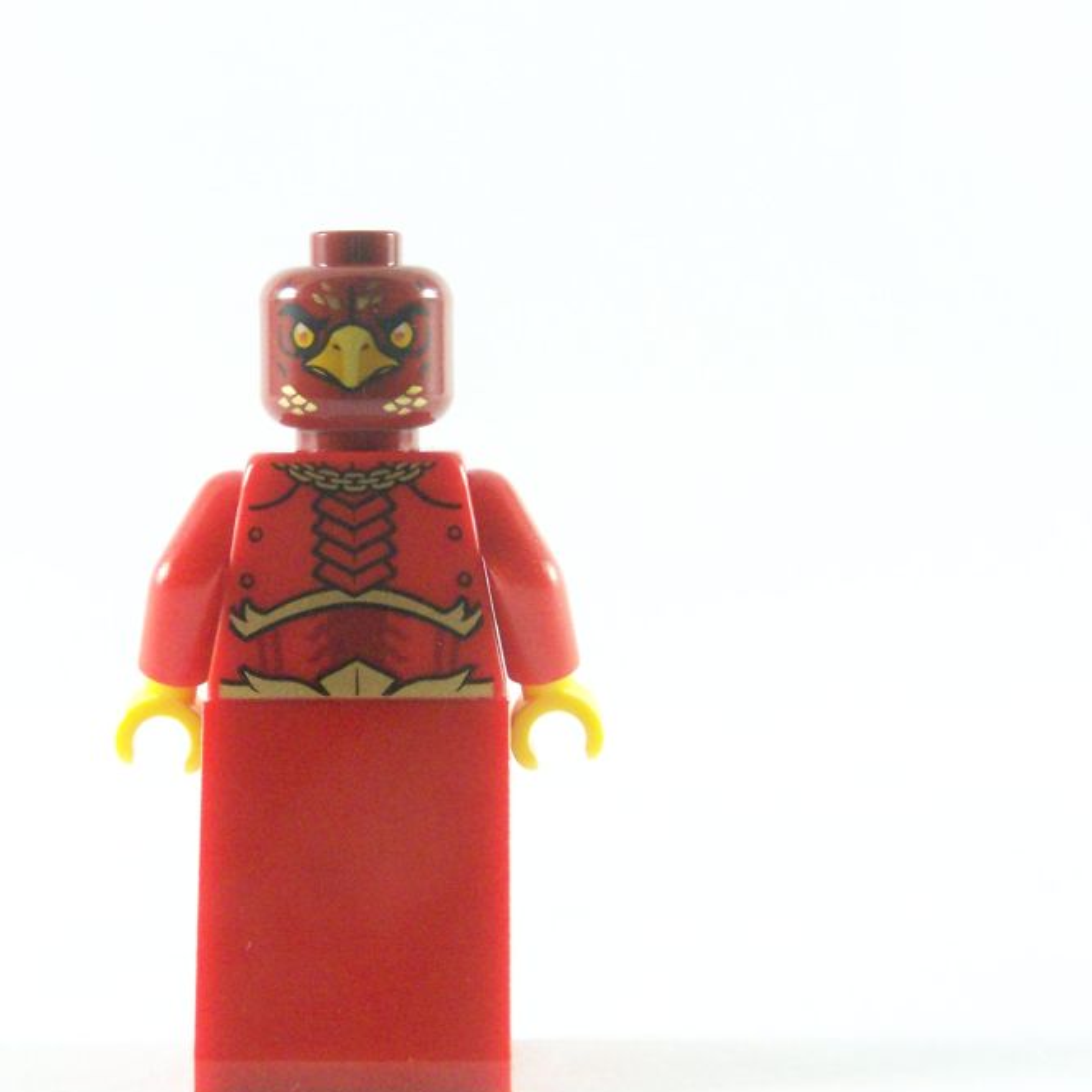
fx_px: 3355
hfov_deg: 18.4
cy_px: 577
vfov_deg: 18.5
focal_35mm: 94
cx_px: 354
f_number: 4
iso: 400
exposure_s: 1/60
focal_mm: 11.5
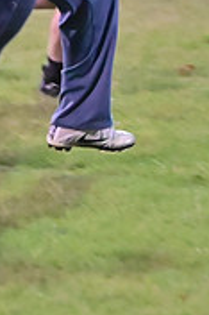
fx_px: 6893
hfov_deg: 1.7
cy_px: -22
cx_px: 129
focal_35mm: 790
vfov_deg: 2.6
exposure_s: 1/320
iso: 6400
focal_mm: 160
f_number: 4
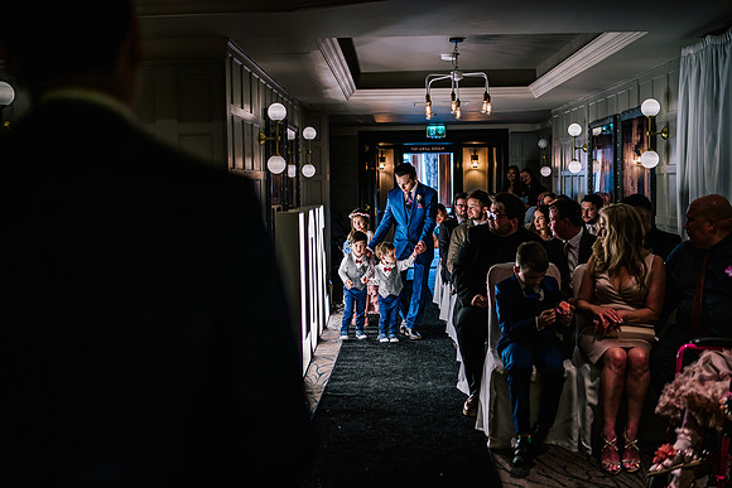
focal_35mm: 36
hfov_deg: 53.4
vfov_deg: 37.1
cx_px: 366
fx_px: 727
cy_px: 244
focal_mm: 35
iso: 400
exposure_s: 1/250
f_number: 1.6
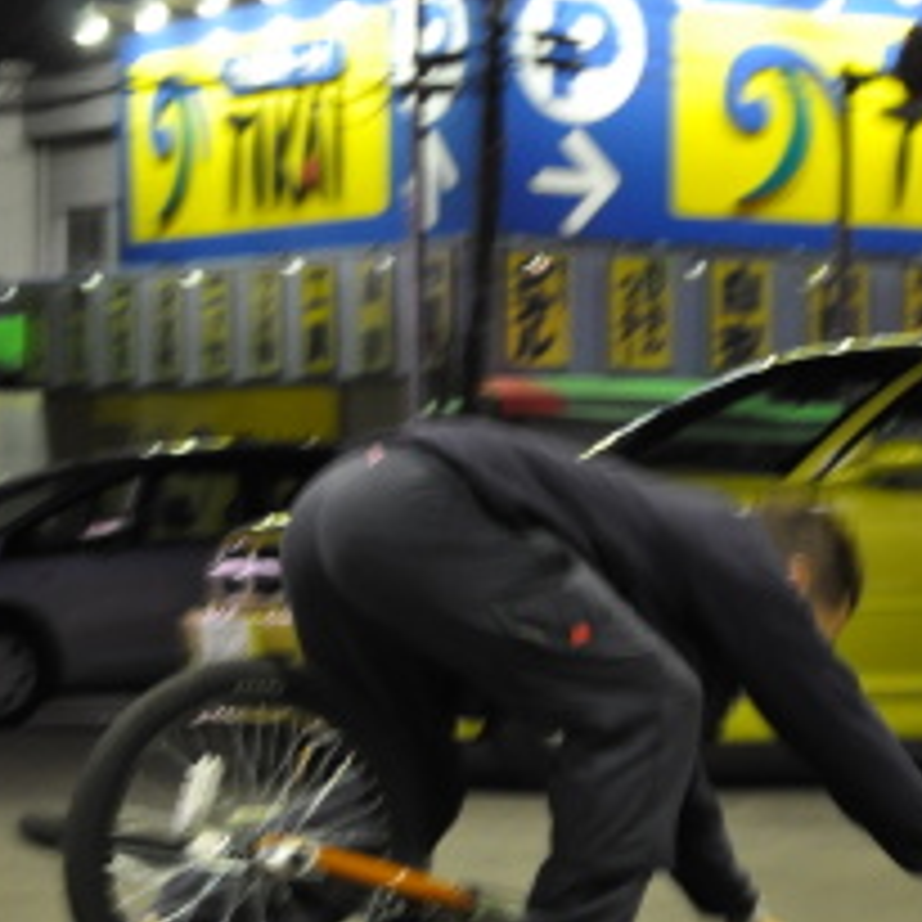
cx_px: 535
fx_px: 3857
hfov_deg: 13.6
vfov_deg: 13.6
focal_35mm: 128
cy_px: 582
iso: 1600
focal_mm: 52
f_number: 5
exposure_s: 1/20
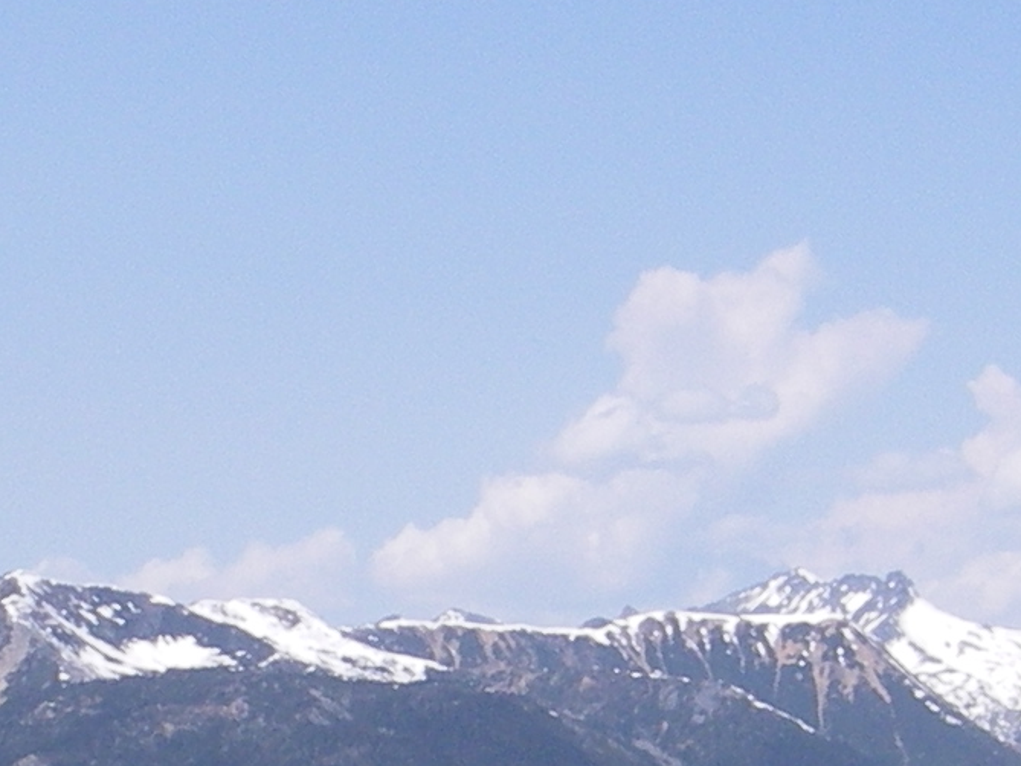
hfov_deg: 12.3
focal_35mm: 160
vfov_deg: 9.2
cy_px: 746
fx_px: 4720
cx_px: 281
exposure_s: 1/320
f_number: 6.6
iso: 80
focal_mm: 6.3
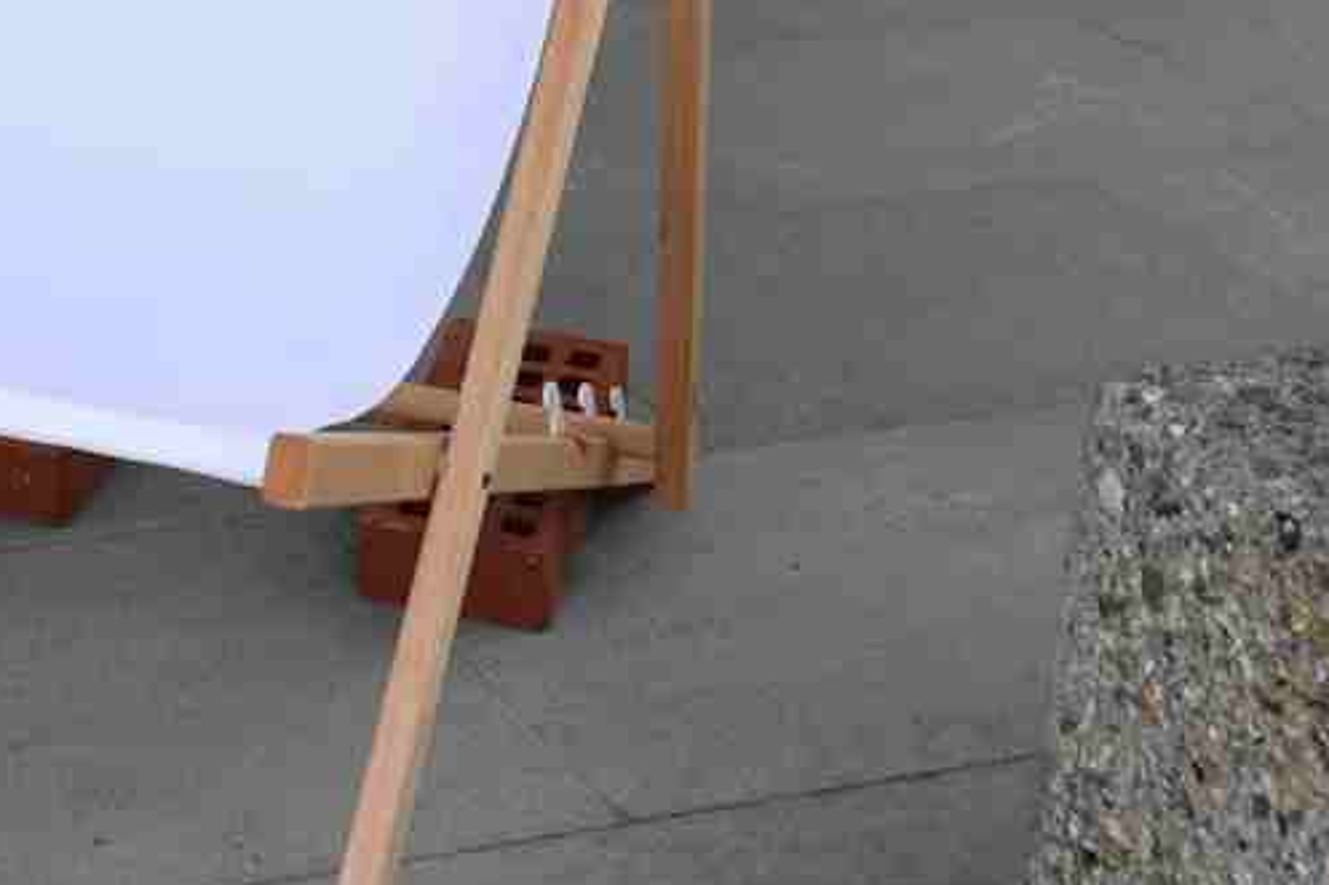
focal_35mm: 89
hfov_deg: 21.7
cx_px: -115
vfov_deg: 15.2
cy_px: 86
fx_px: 3284
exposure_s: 1/400
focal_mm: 12.51
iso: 125
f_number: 4
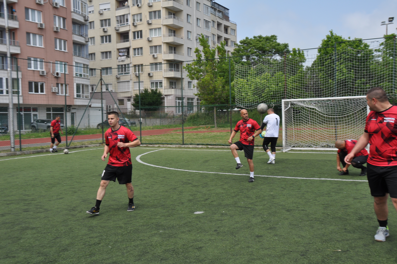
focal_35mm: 36
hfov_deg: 53.2
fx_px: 397
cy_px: 132
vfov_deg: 36.8
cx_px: 198
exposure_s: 1/320
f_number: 9
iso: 200
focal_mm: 24
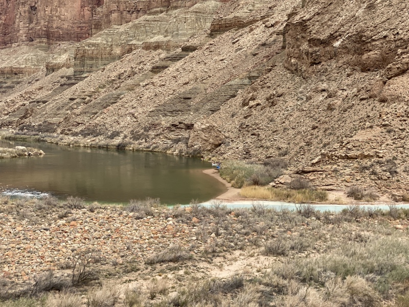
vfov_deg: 28.0
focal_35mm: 52
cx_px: 204
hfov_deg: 36.8
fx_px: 614
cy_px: 154
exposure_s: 1/761
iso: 20
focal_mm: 6
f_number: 2
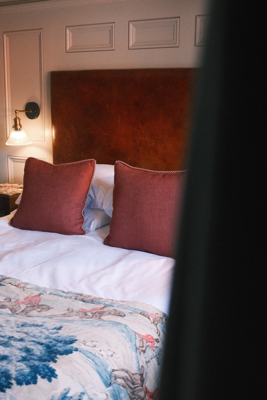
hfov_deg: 32.6
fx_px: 456
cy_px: 200
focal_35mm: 41
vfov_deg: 47.4
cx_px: 134
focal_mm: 27
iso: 2500
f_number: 2.8
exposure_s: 1/200
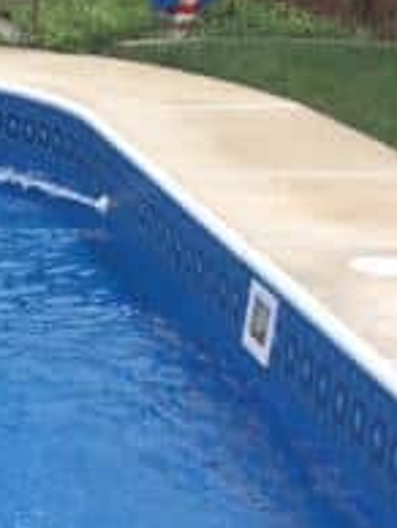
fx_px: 1846
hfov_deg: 11.2
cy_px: 446
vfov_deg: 16.1
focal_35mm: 121
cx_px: -389
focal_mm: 4.12
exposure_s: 1/1709
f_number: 2.2
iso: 32
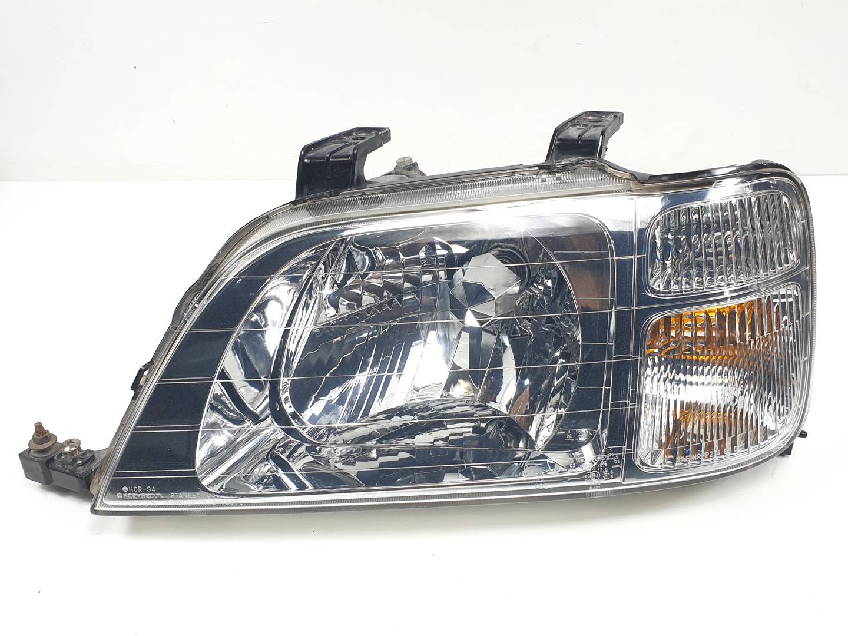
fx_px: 637
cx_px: 424
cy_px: 318
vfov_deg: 53.1
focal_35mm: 26
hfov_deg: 67.3
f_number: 2.4
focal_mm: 4.3
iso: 50
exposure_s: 1/174
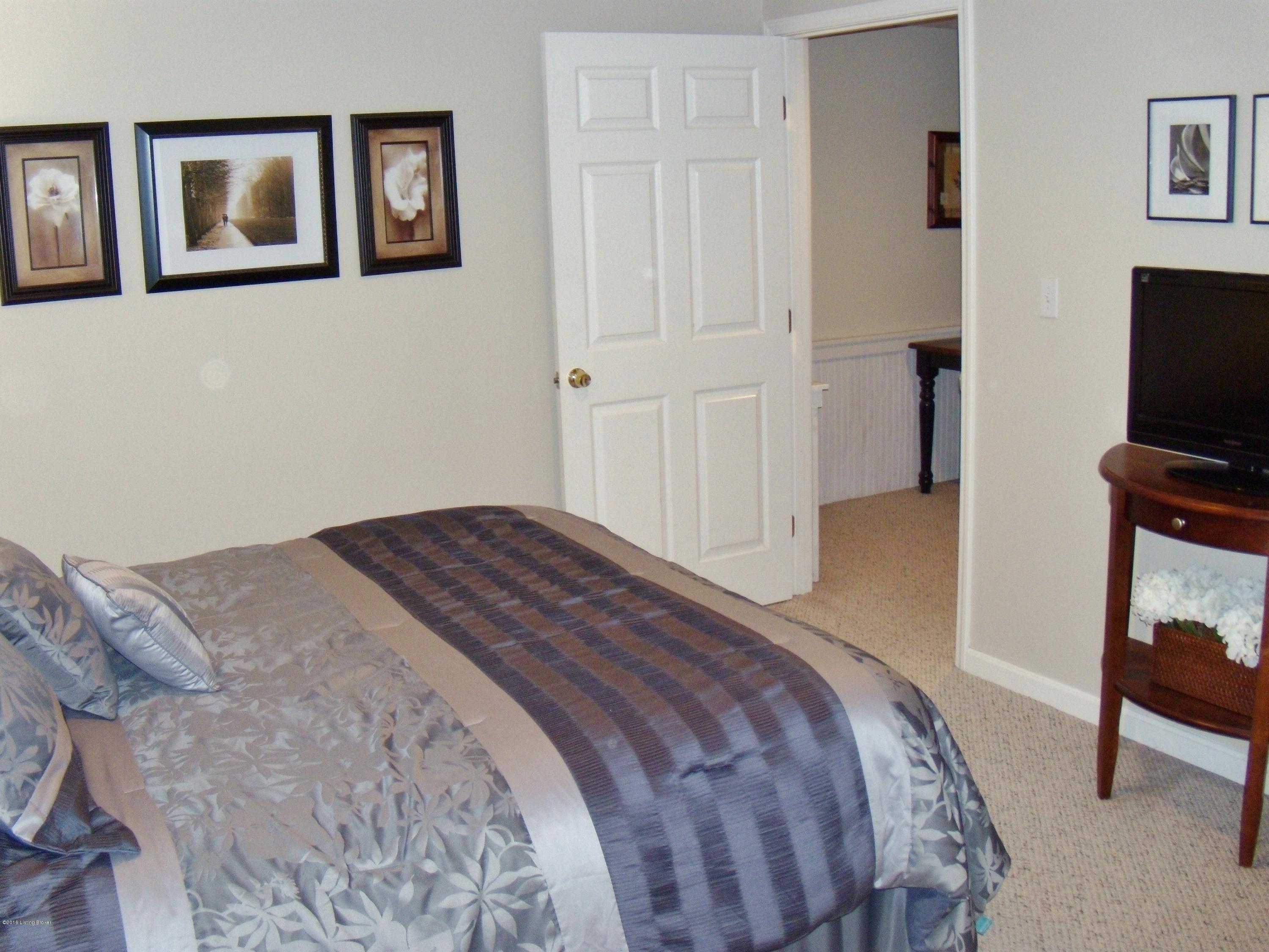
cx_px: 634
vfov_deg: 39.7
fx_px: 1320
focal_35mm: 36
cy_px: 476
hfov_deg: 51.4
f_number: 3.6
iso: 200
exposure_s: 1/30
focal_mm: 6.4
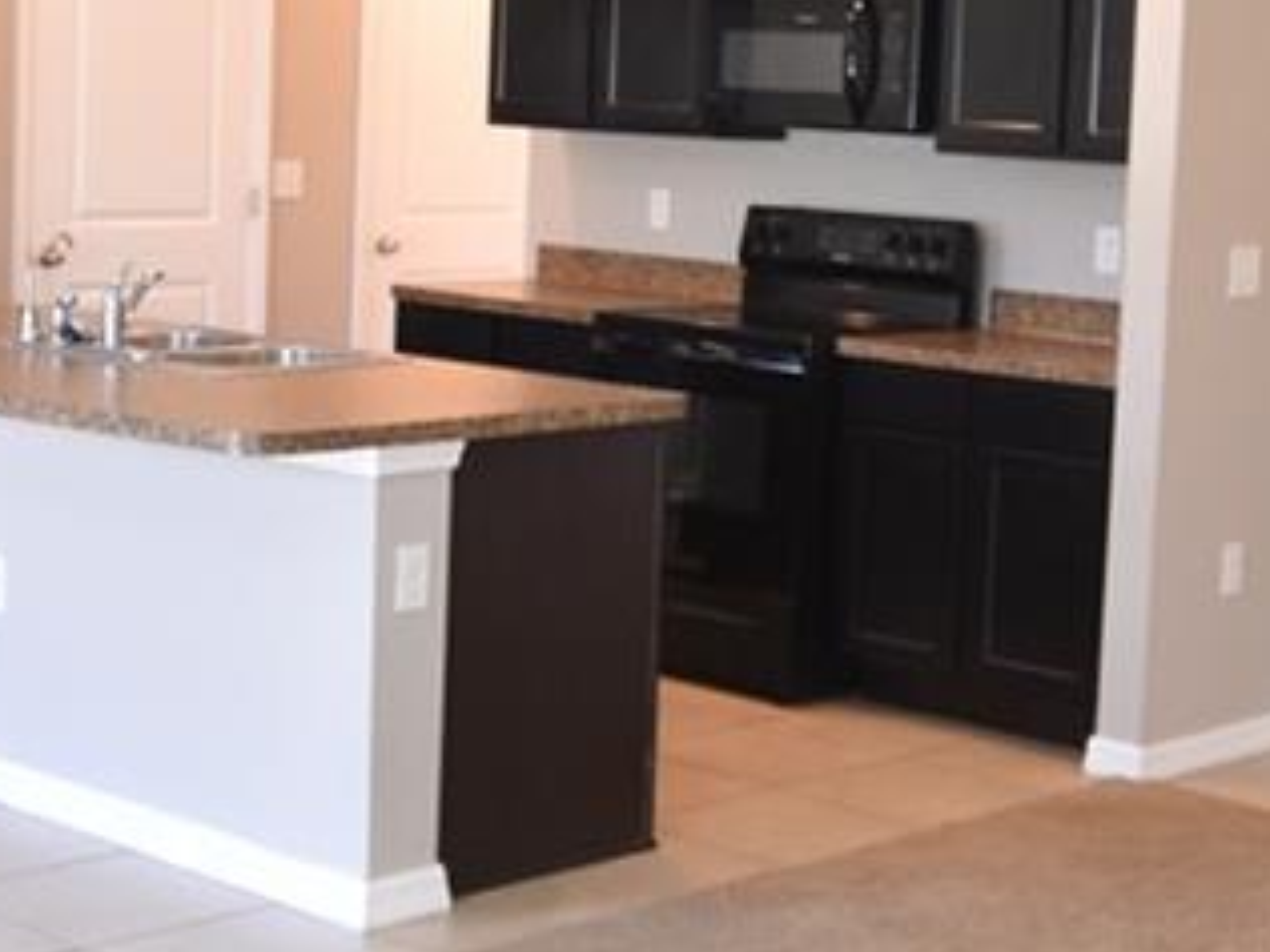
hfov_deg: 26.6
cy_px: 241
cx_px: 780
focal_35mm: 73
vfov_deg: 20.0
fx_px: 2678
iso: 450
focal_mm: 10
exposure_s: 1/60
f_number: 4
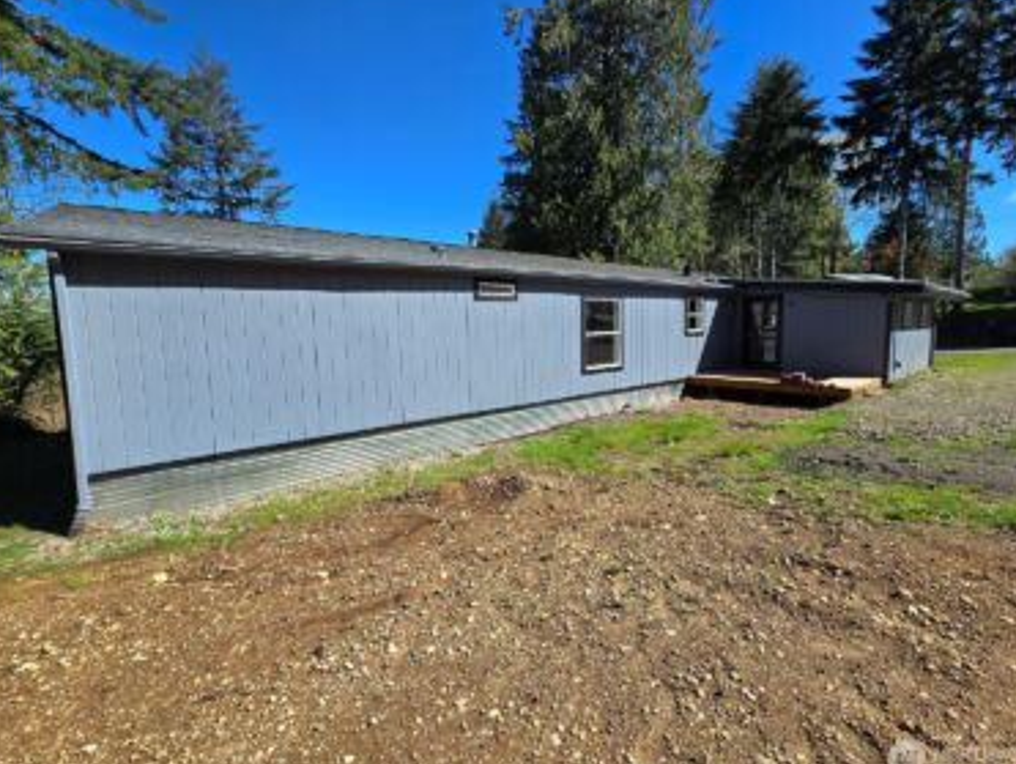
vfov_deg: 85.8
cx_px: 518
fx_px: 411
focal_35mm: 14
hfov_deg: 102.0
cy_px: 375
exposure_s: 1/1593
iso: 50
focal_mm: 2.2
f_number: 2.2
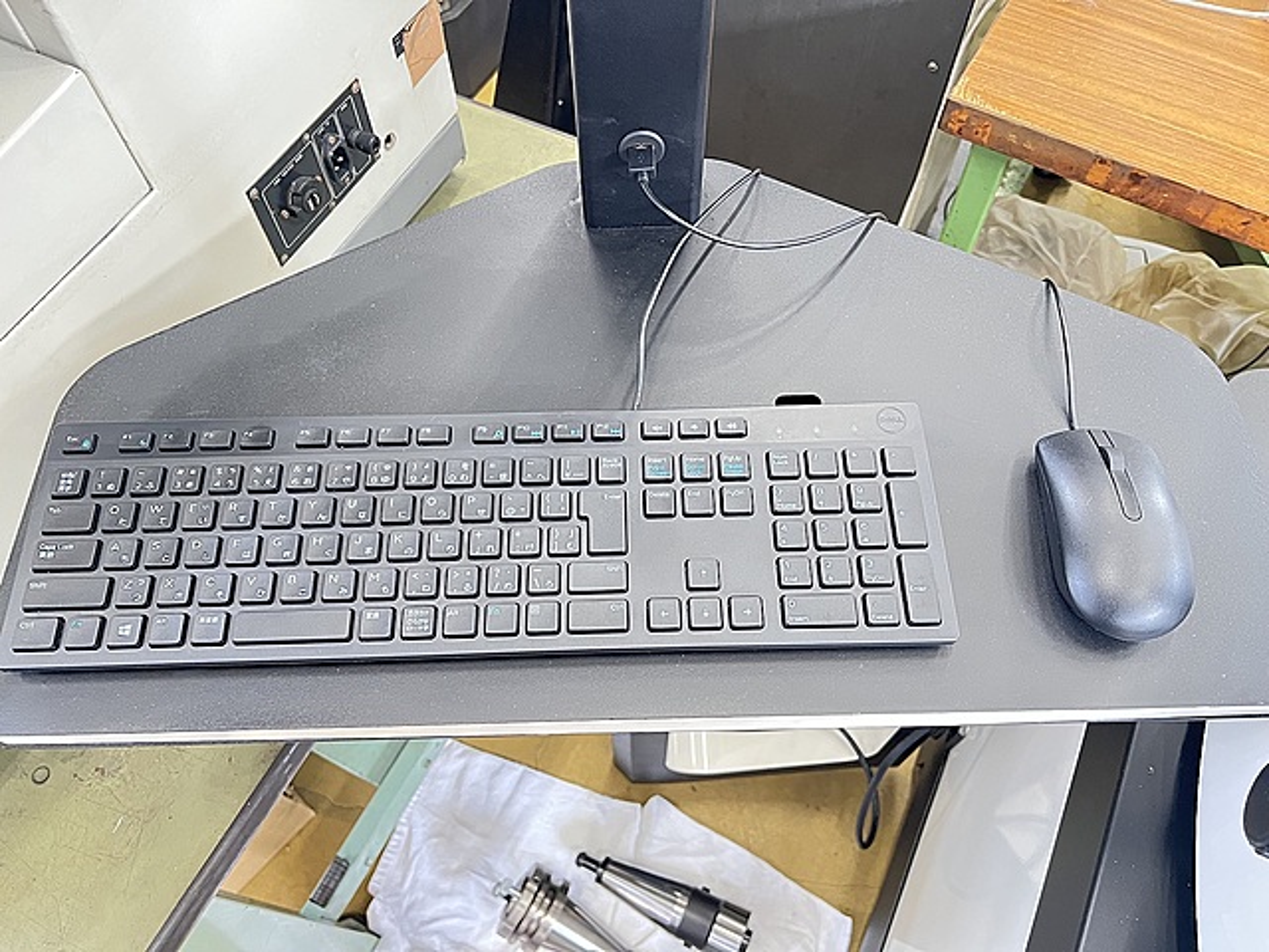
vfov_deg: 53.1
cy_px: 476
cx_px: 634
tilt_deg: -61.7
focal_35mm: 26
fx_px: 953
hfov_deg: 67.3
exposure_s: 1/60
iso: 500
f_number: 1.5
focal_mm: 5.7
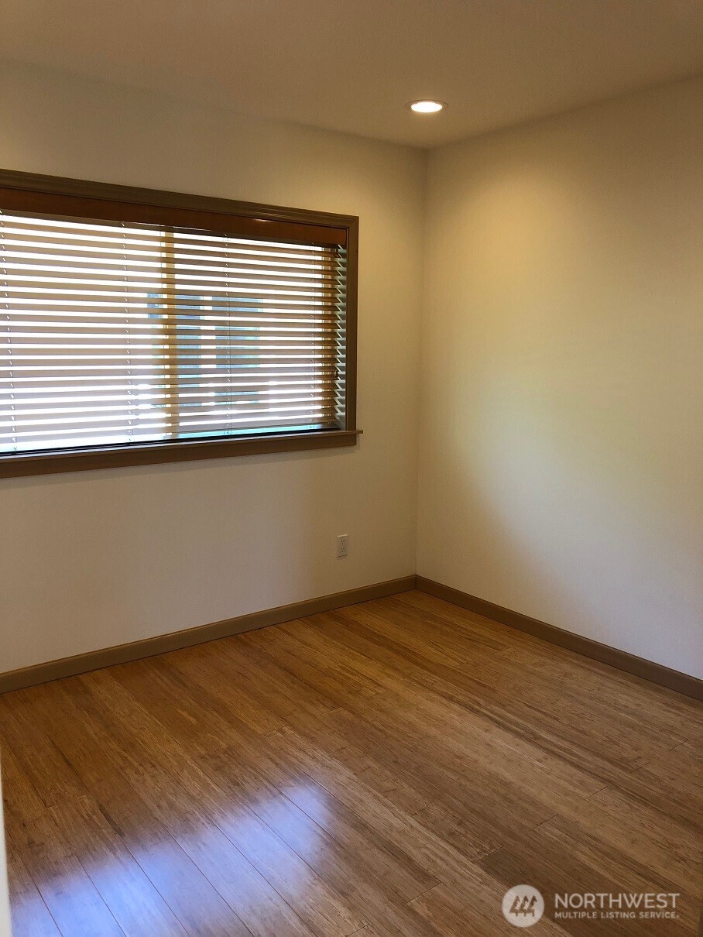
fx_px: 758
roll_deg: +0.6
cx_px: 352
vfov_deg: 63.4
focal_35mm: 28
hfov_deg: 49.8
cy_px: 468
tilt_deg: -10.5
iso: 32
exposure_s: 1/30
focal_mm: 3.99
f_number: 1.8
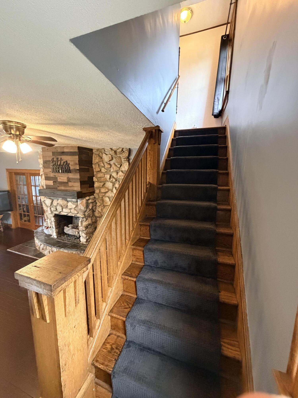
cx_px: 149
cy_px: 199
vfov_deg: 102.1
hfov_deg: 85.7
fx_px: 161
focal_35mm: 14
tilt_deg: -8.6
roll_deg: -1.1
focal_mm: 2.22
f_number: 2.2
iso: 800
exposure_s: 1/60
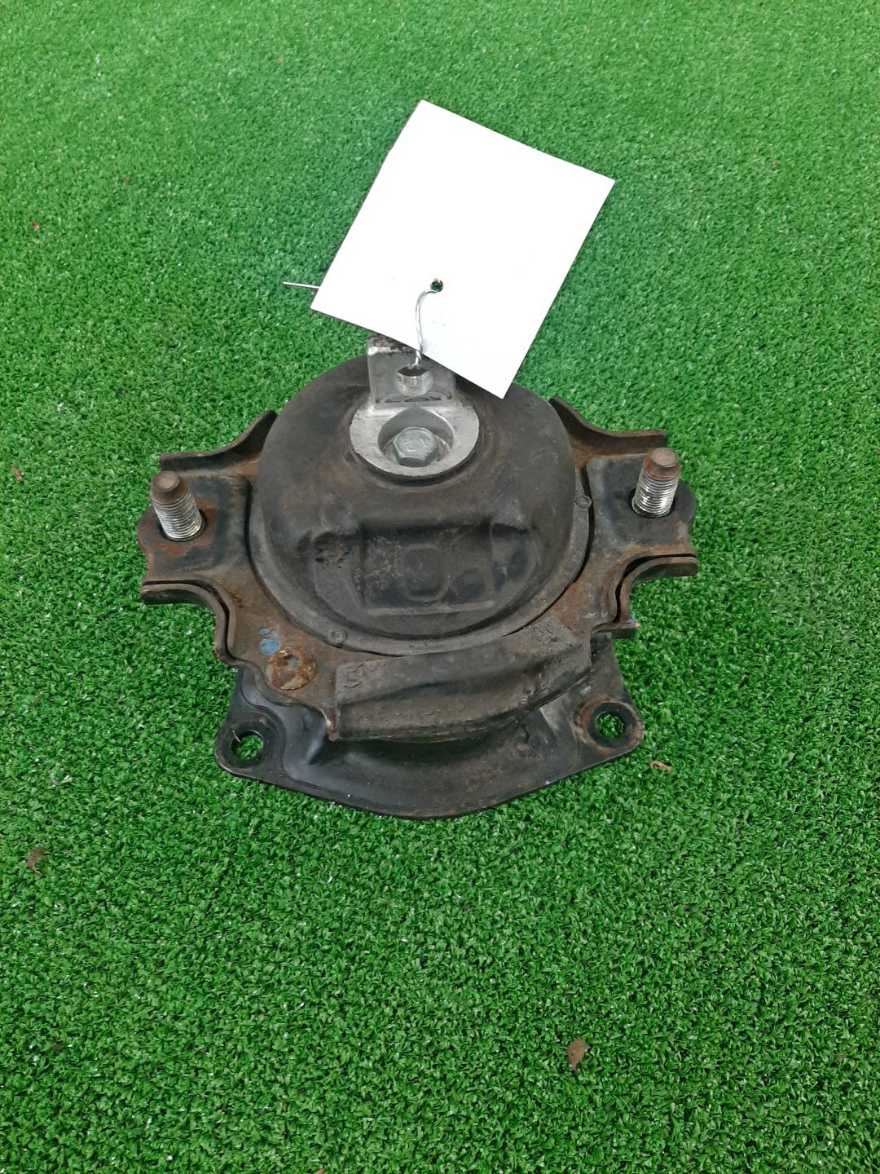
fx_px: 881
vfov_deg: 67.3
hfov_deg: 53.1
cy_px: 587
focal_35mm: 26
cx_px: 440
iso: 170
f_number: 1.7
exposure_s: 1/50
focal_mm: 3.93
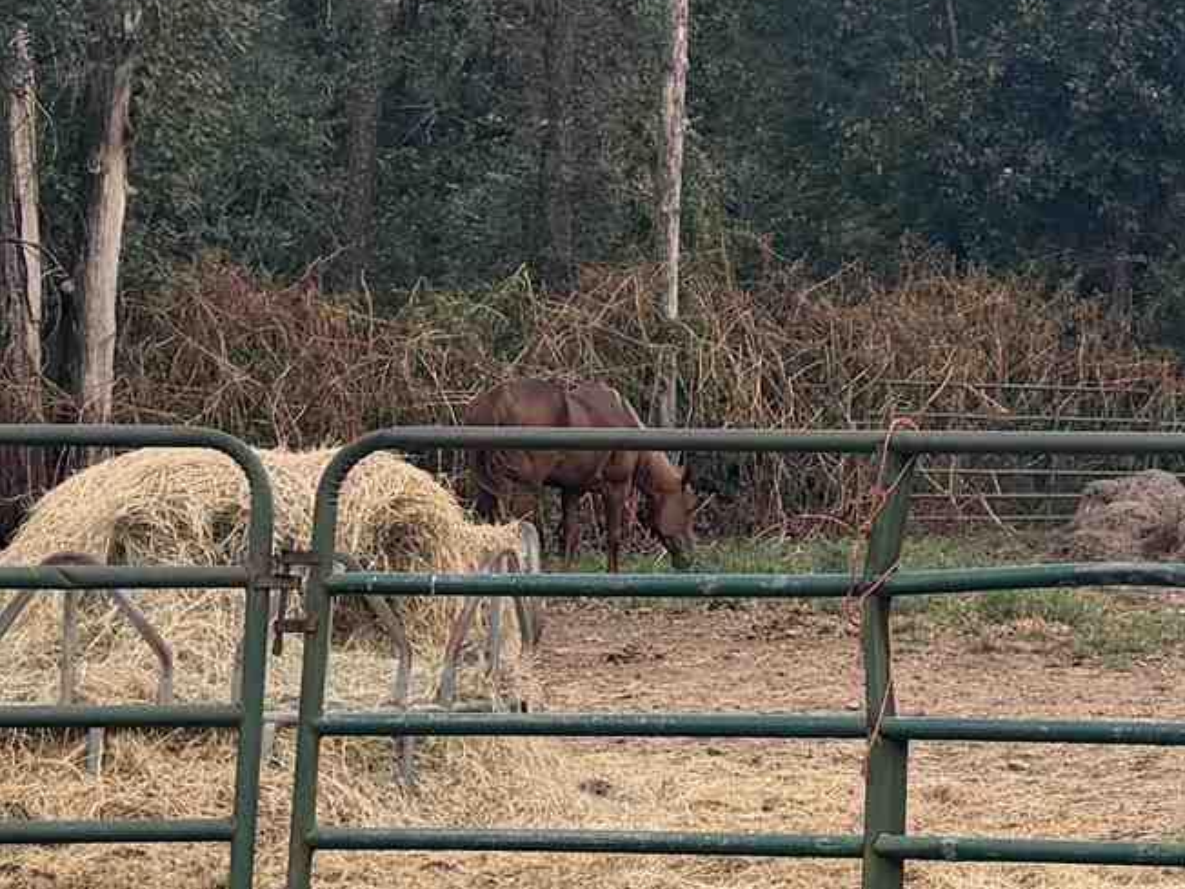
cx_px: 1365
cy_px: 145
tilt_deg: -1.4
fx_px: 3868
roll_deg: -1.4
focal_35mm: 113
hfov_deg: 16.8
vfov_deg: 13.0
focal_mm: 6.76
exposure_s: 1/251
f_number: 1.78
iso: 80
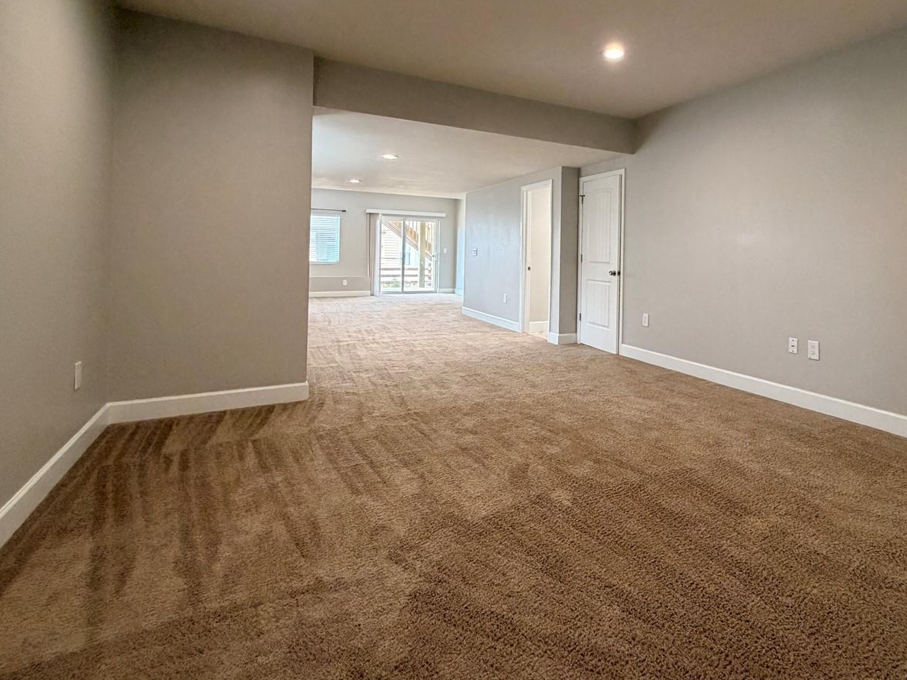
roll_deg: -1.2
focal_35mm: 19
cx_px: 555
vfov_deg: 67.3
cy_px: 245
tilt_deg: +2.6
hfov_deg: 83.4
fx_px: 498
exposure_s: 1/60
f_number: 2.2
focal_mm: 2.22
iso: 400
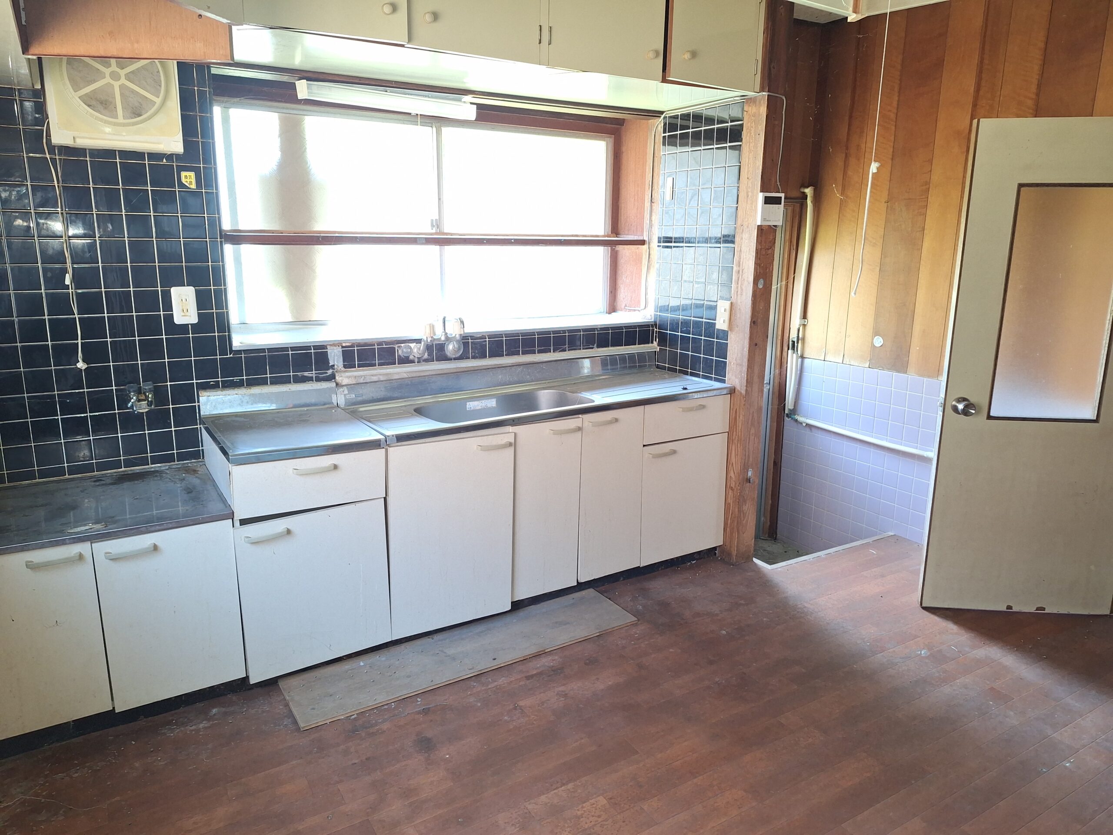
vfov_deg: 58.9
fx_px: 740
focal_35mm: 23
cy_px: 418
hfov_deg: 73.9
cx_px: 556
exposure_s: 1/50
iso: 25
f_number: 1.8
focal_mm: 5.54
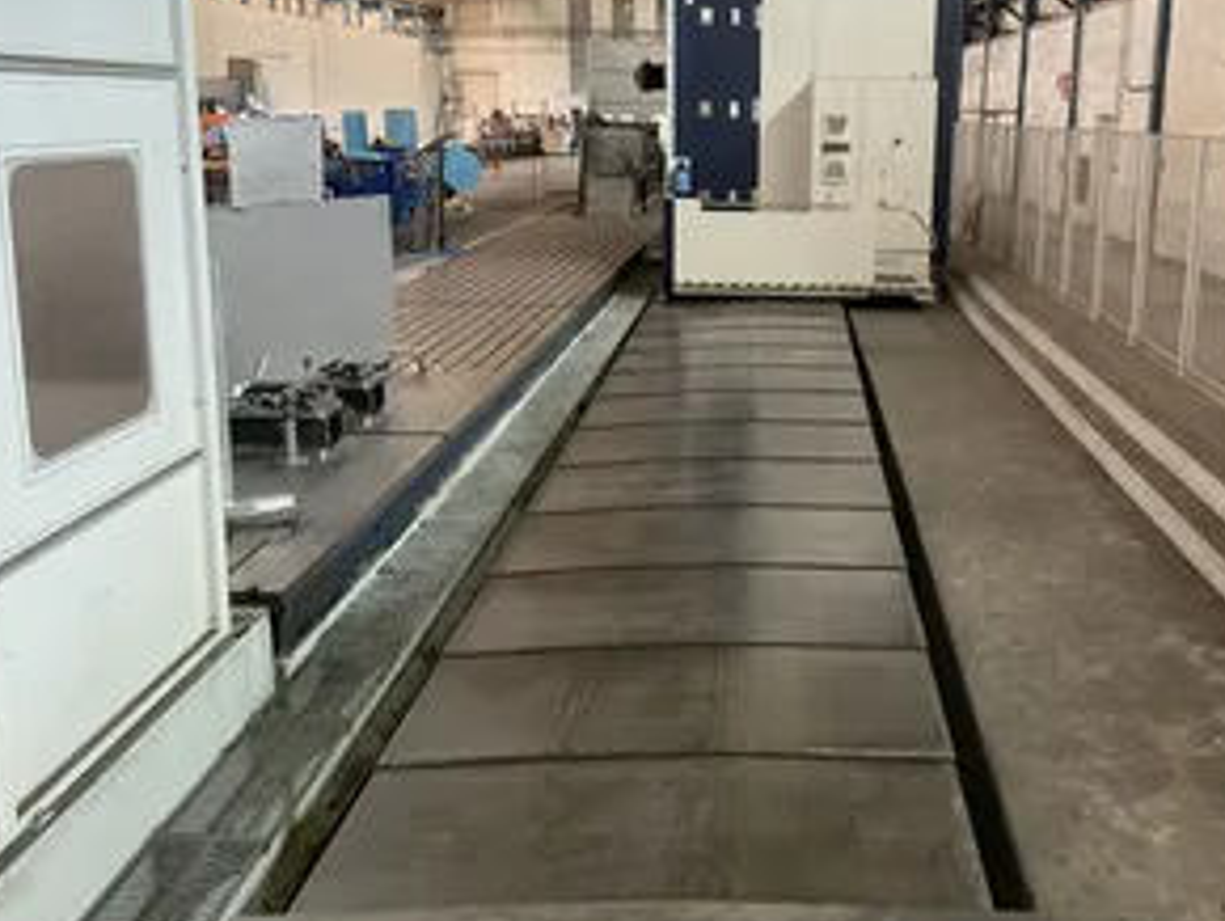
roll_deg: -1.1
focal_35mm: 40
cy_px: 401
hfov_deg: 46.4
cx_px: 748
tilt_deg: -11.3
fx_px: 1417
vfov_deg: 36.0
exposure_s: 1/60
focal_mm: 3
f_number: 1.8
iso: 200
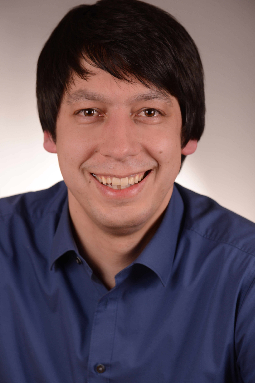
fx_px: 1391
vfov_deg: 15.6
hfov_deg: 10.5
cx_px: 119
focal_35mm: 131
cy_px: 193
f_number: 6.3
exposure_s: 1/60
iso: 200
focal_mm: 120
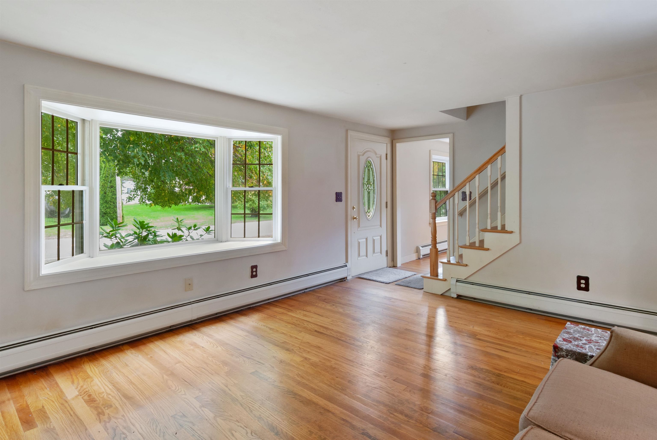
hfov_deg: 89.9
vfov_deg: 67.5
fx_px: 329
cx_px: 328
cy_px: 220
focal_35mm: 18
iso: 200
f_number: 11
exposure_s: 2.5
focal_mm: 12
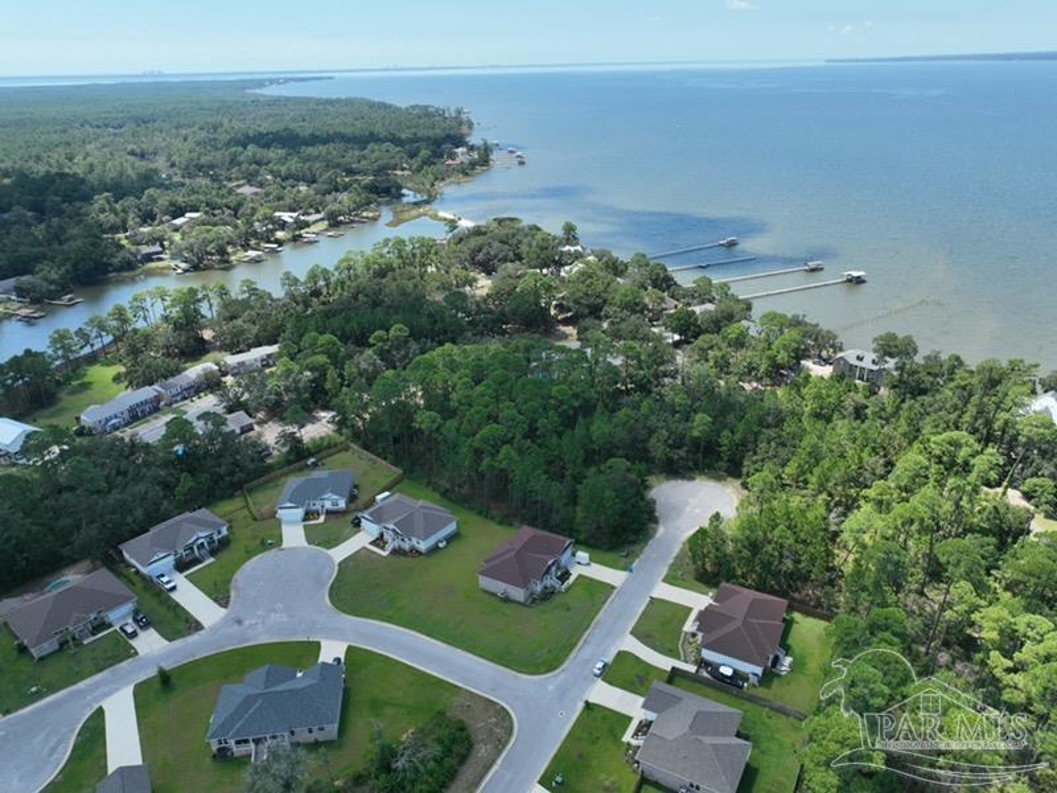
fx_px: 733
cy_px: 396
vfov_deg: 56.8
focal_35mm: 24
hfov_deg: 71.6
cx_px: 528
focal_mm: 12.29
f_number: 2.8
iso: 230
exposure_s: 1/2000
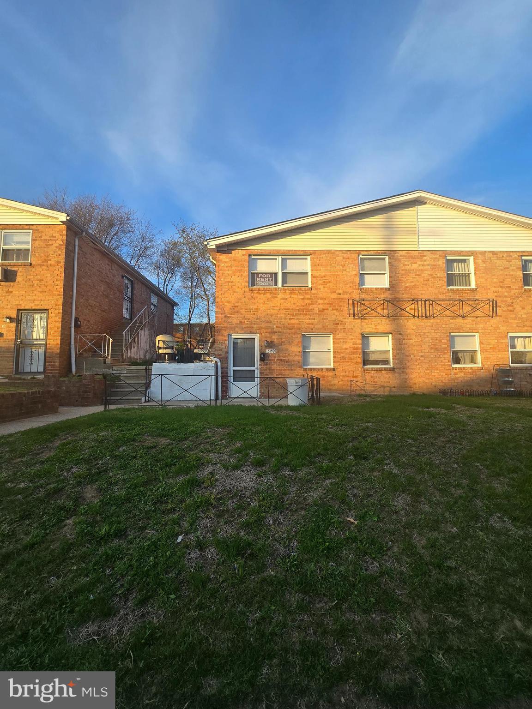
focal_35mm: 13
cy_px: 354
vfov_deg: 106.2
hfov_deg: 89.9
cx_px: 266
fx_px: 266
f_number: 2.2
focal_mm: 2.2
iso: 50
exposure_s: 1/586
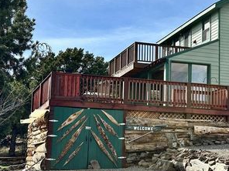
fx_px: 536
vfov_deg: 18.2
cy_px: 86
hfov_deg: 23.7
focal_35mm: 81
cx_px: 188
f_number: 1.78
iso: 64
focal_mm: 6.86
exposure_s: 1/3472
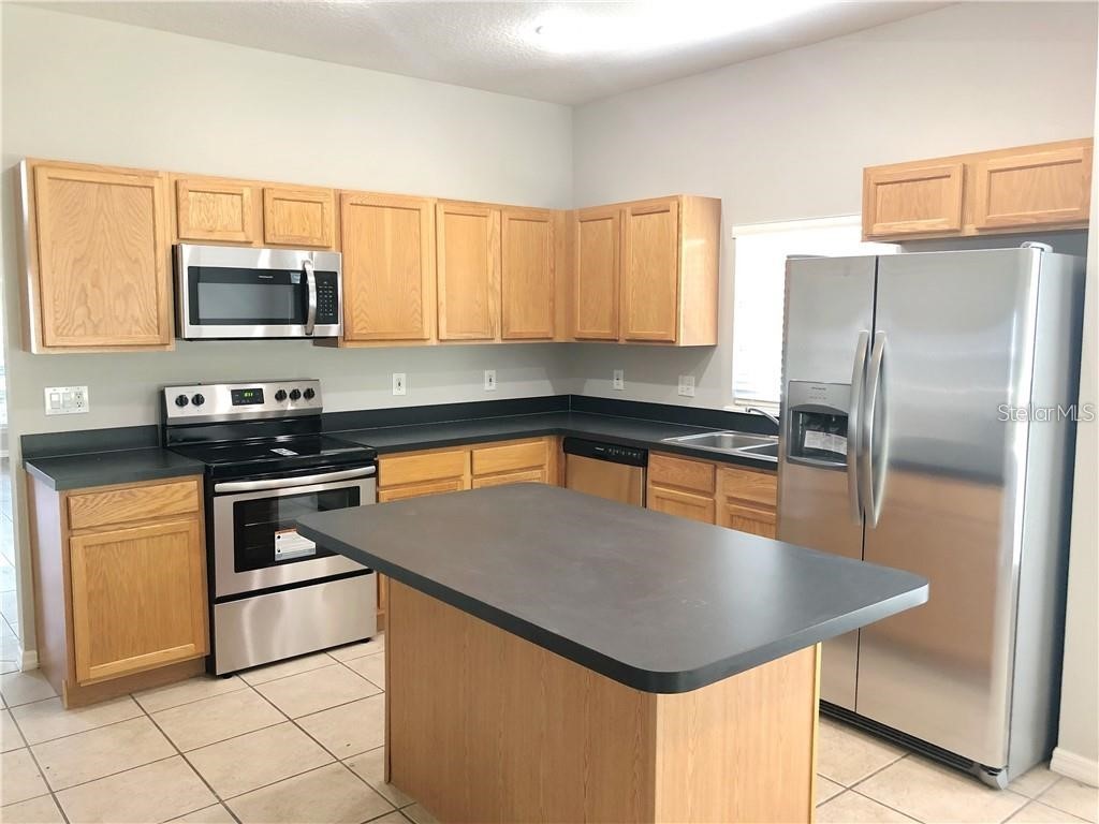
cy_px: 412
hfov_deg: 63.4
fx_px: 889
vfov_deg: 49.7
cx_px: 550
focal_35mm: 28
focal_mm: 3.99
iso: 50
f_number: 1.8
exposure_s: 1/15
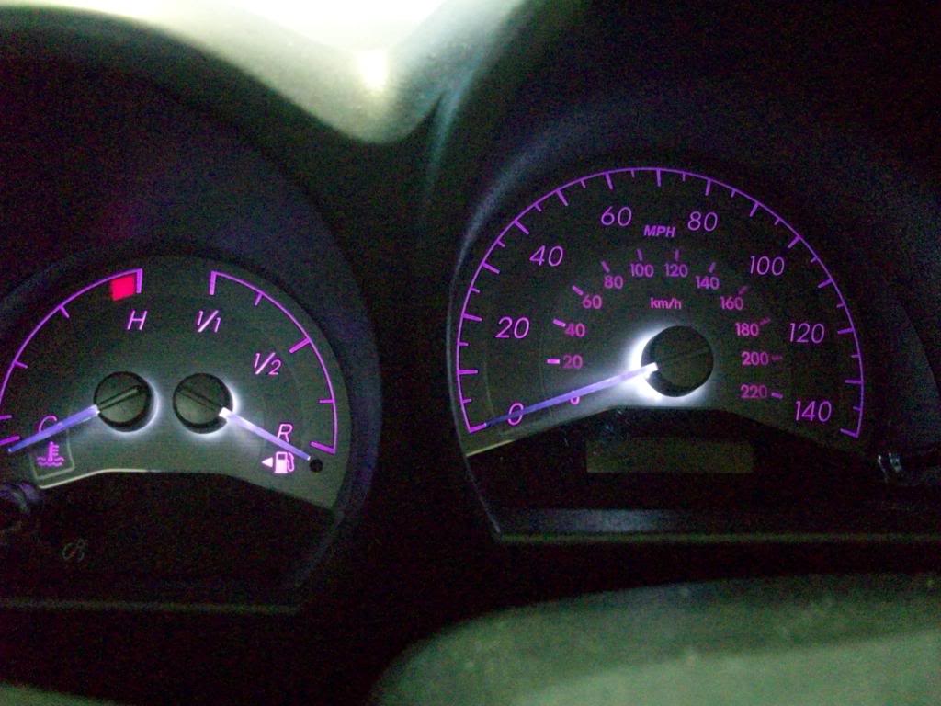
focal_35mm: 34
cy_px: 353
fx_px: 924
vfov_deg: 41.8
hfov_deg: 54.0
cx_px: 470
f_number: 2.8
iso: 1000
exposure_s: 1/8
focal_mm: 5.7
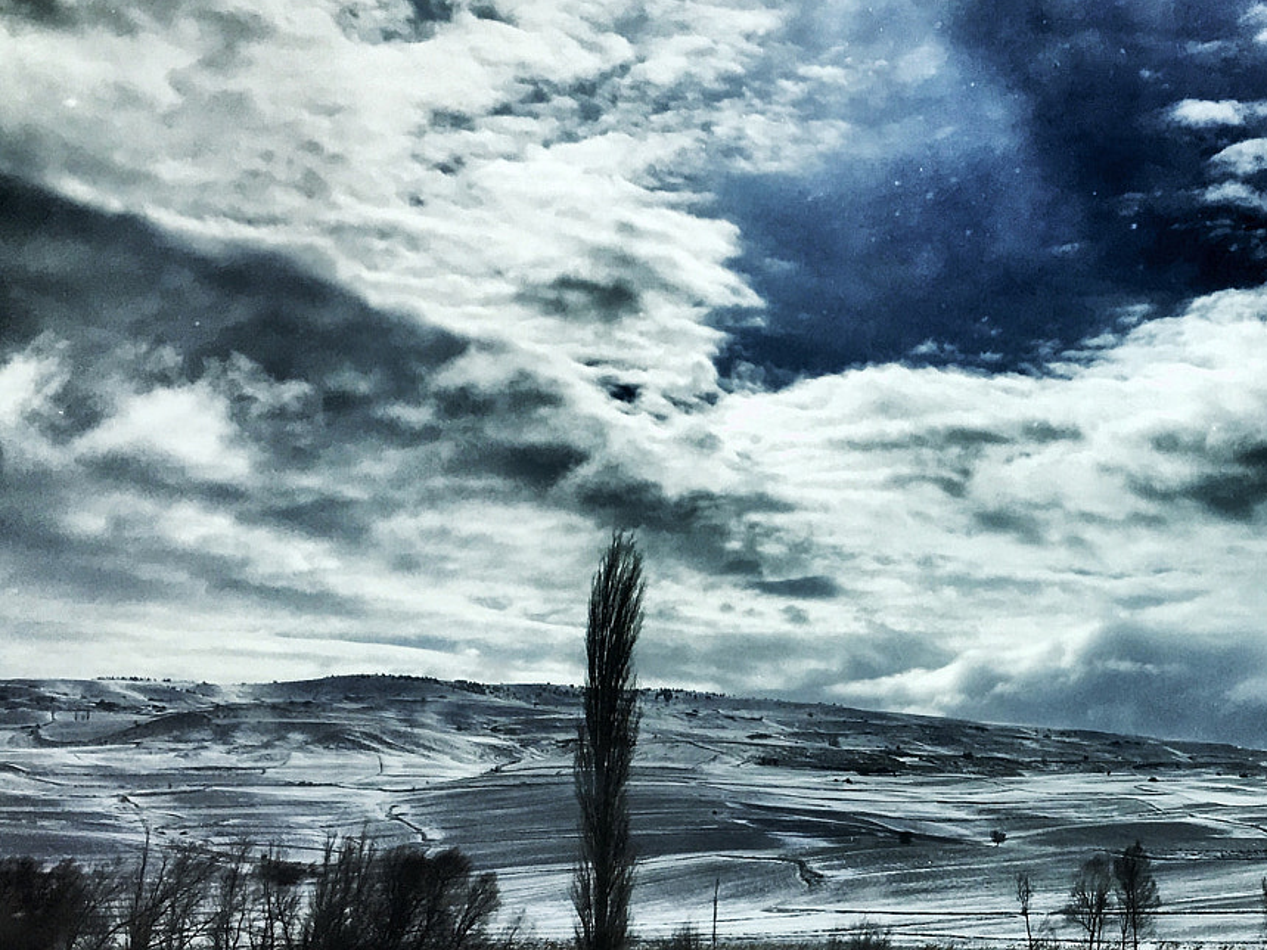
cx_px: 1074
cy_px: 820
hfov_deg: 34.1
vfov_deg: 26.3
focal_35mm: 54
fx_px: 1976
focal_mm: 4.15
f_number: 2.2
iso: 25
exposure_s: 1/10989
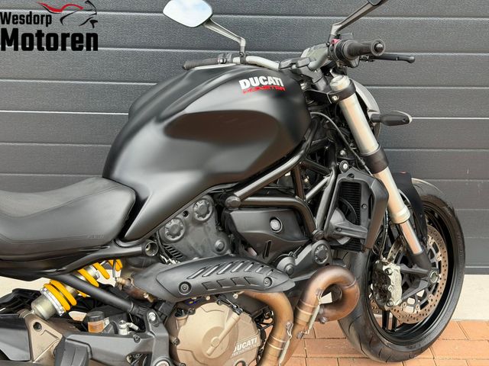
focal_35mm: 48
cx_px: 244
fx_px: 678
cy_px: 183
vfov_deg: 30.3
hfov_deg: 39.7
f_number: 1.78
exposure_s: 1/681
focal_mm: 6.76
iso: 80
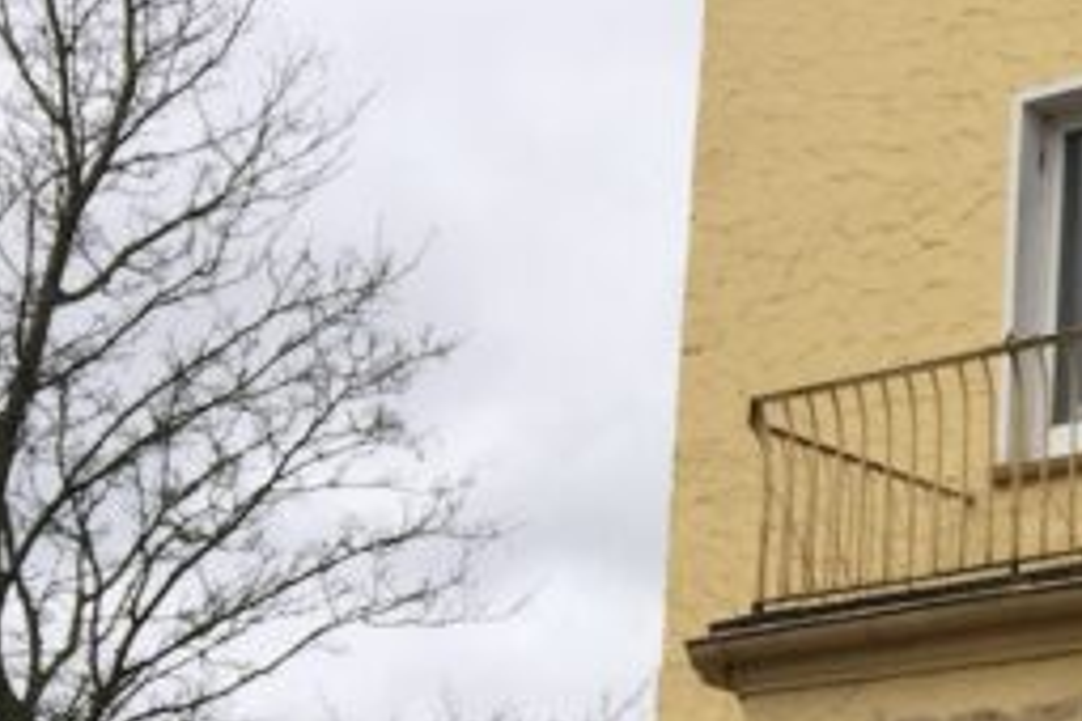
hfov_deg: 19.9
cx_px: 1545
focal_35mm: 91
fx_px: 2735
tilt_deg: +10.3
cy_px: 865
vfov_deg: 14.5
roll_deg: -1.5
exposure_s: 1/100
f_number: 2.2
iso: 40
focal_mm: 4.15
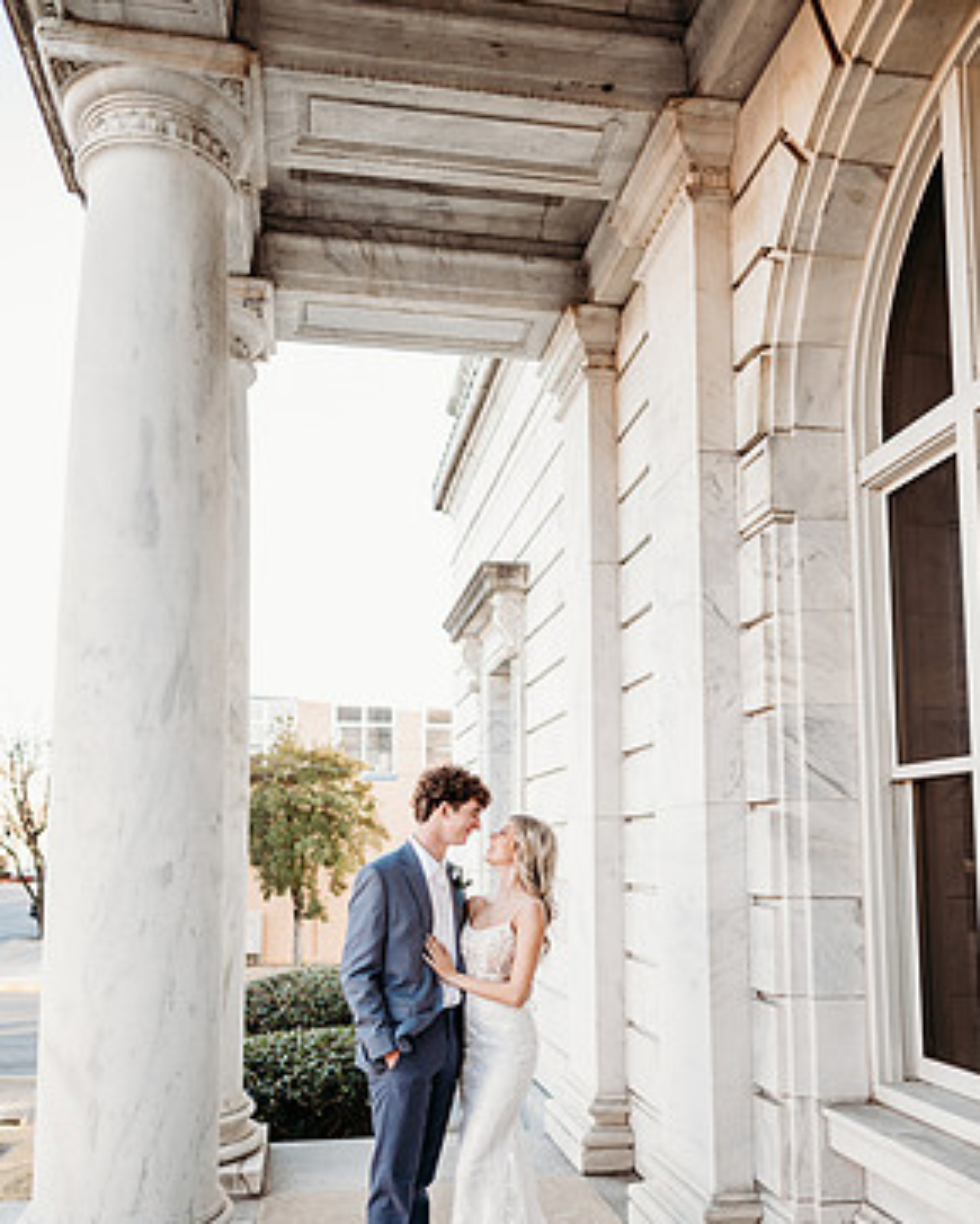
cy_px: 751
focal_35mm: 28
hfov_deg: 51.6
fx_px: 1014
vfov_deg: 61.5
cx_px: 480
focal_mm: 24
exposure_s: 1/320
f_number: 2
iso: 320
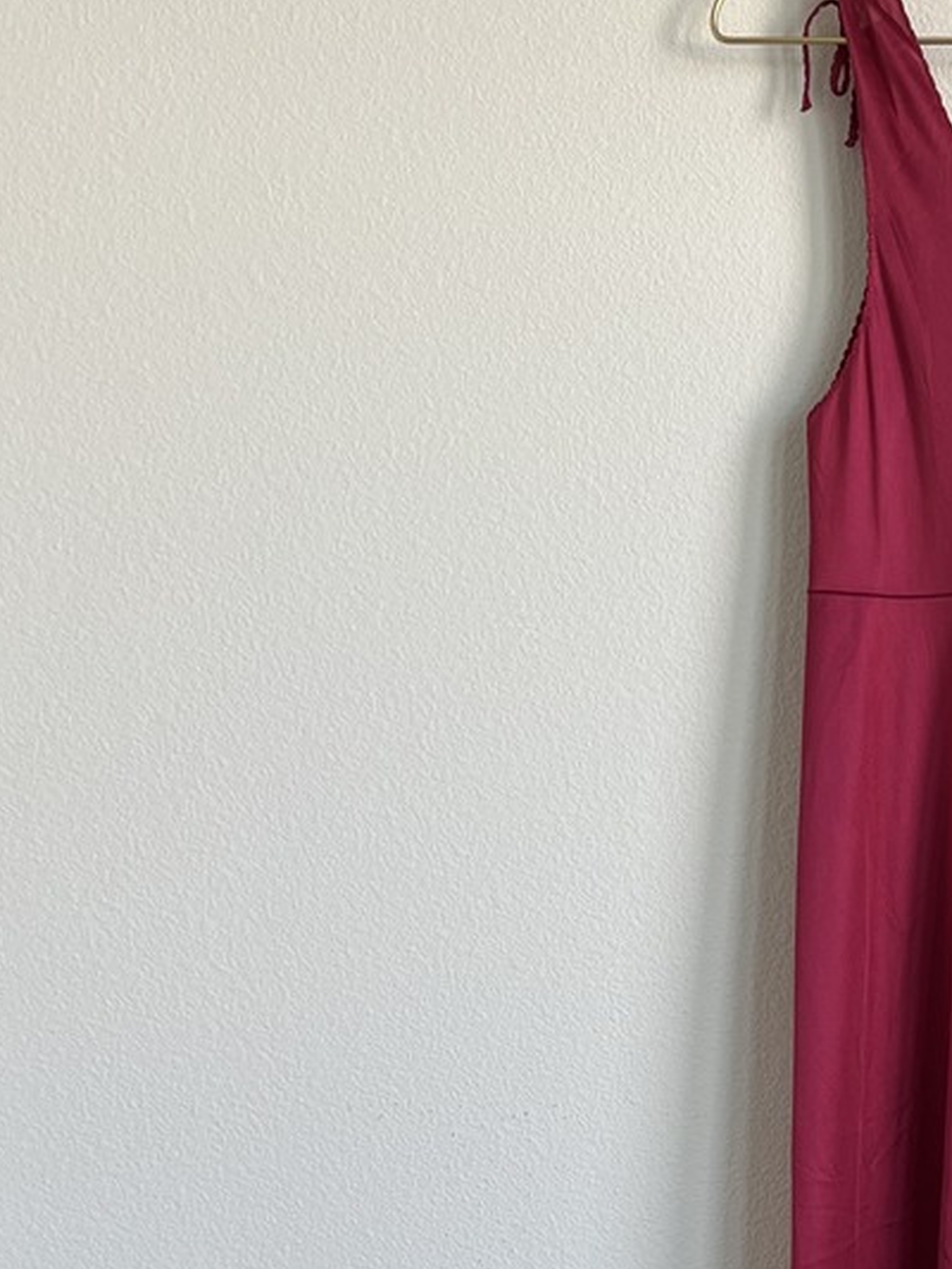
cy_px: 999
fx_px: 2383
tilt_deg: -2.5
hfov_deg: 21.2
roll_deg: +1.2
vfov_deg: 29.2
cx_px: 1097
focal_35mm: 65
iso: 64
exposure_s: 1/122
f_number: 1.6
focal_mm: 5.1
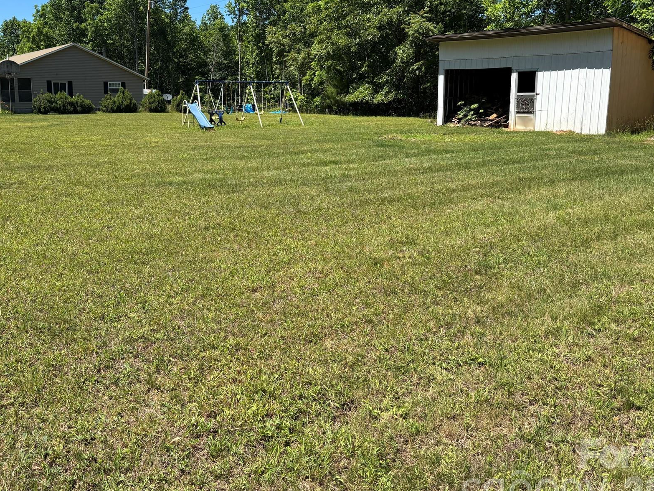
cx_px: 286
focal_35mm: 34
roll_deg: +2.0
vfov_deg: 41.6
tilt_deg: -9.3
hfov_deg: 53.8
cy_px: 200
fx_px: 642
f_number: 1.6
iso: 50
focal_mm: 5.96
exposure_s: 1/2151
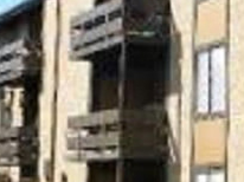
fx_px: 789
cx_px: 143
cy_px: 61
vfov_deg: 13.2
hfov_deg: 17.6
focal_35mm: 112
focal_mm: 6.4
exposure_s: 1/565
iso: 80
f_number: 3.7
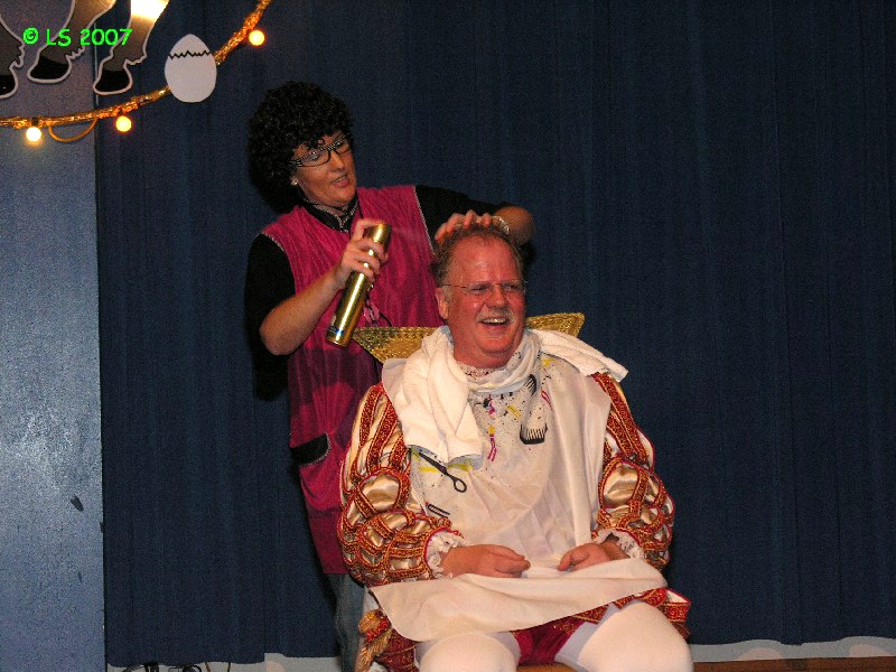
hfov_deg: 18.9
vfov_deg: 14.2
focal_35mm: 104
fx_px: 2692
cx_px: 448
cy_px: 336
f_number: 4.2
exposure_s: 1/60.1
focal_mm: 26.5
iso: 200
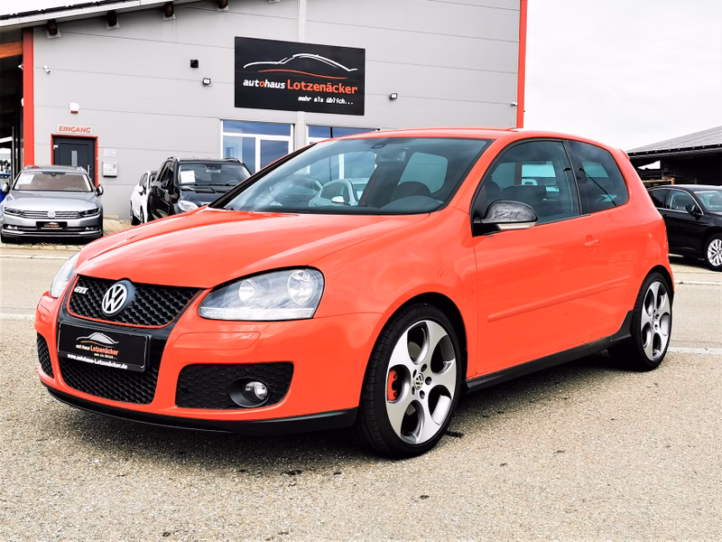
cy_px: 271
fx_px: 855
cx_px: 361
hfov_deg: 45.8
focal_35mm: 41
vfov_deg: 35.1
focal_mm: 5.58
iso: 50
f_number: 1.8
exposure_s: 1/1152
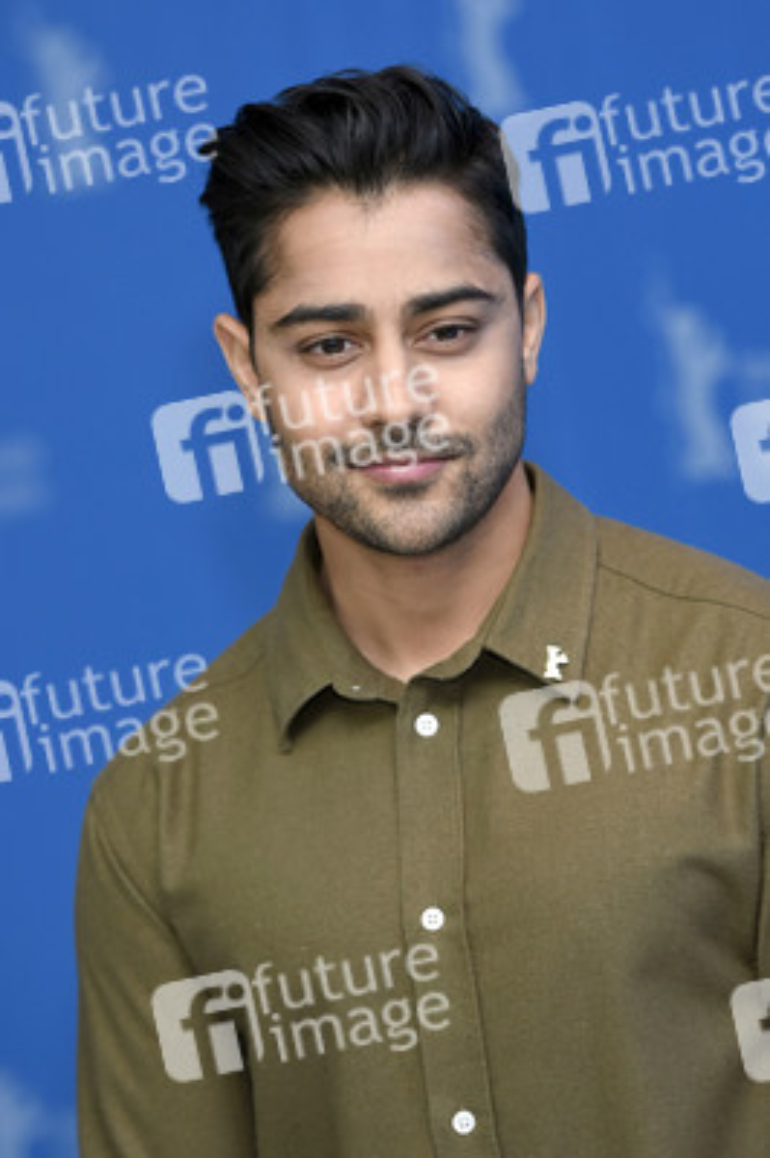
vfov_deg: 8.3
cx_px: 385
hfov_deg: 5.5
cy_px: 579
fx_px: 7954
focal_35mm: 248
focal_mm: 165
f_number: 3.5
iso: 640
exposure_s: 1/320
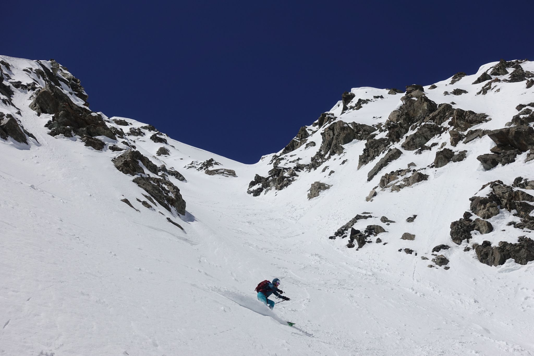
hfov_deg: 37.5
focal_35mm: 53
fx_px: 786
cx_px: 267
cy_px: 178
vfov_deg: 25.5
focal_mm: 19.29
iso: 125
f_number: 5.6
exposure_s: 1/250
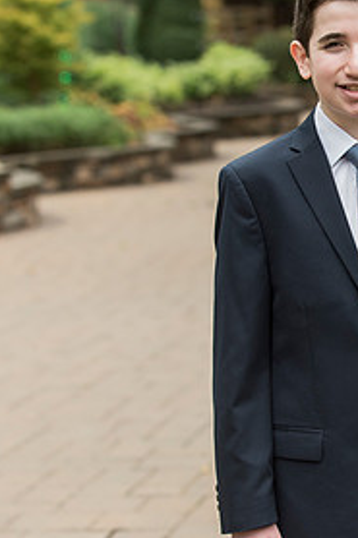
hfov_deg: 9.3
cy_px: 231
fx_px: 2180
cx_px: 416
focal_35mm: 146
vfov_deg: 14.1
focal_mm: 70
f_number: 3.5
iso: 400
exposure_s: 1/1000
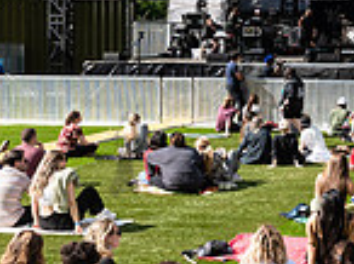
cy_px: 35
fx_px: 939
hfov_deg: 19.9
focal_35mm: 92
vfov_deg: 15.9
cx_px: 436
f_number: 5.6
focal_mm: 24
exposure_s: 1/640
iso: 200
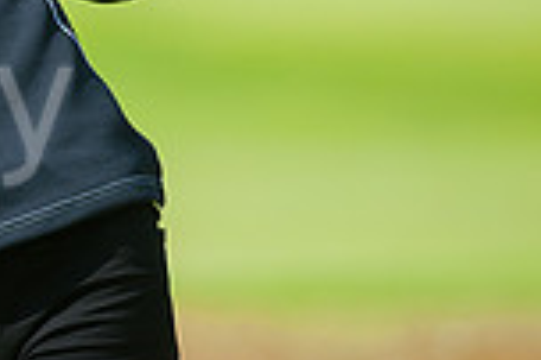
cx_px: -377
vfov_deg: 1.2
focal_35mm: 1141
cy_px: -71
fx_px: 17128
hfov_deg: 1.8
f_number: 5.6
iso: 400
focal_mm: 300
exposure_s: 1/2500
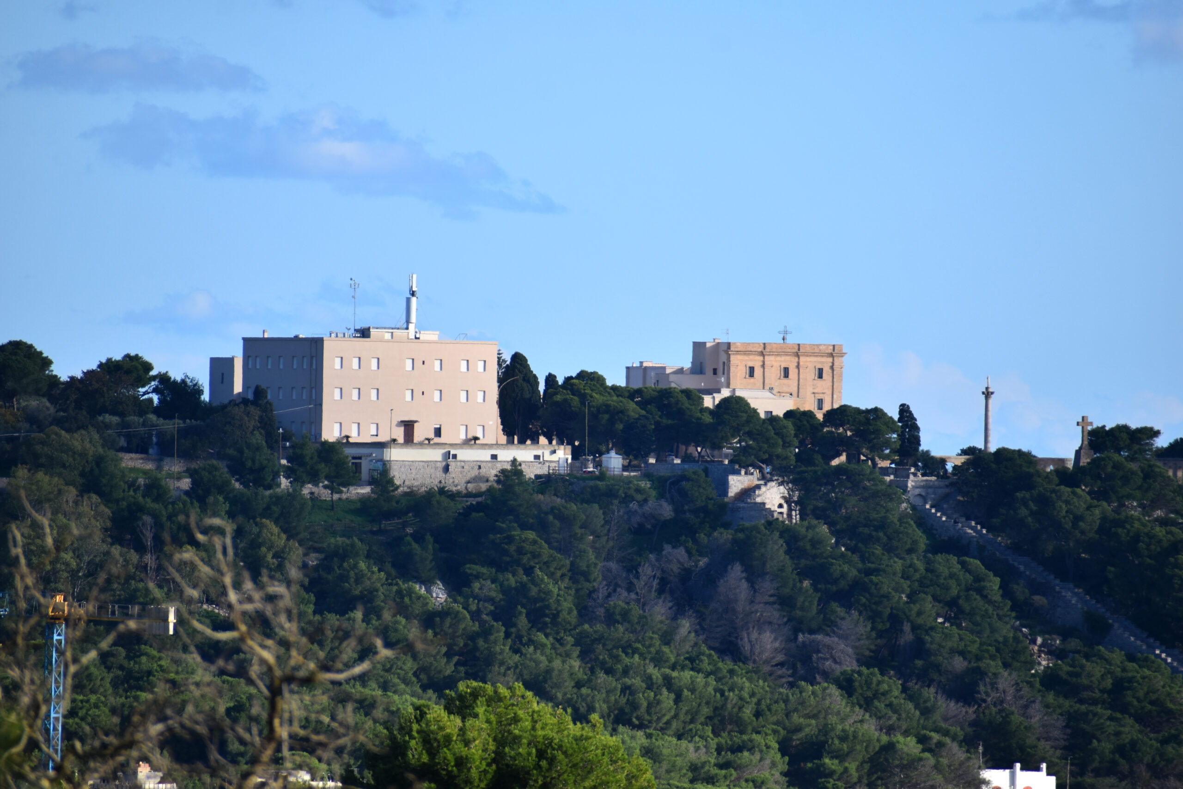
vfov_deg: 3.1
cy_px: 394
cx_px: 592
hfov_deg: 4.6
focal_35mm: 450
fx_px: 14787
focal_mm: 300
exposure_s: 1/640
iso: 200
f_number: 6.3
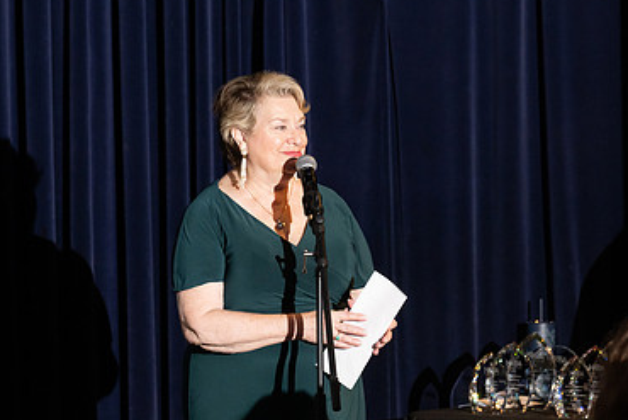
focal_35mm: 235
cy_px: 263
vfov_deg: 5.9
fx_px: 4101
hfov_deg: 8.8
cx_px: 272
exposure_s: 1/200
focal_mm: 150
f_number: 5
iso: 2500
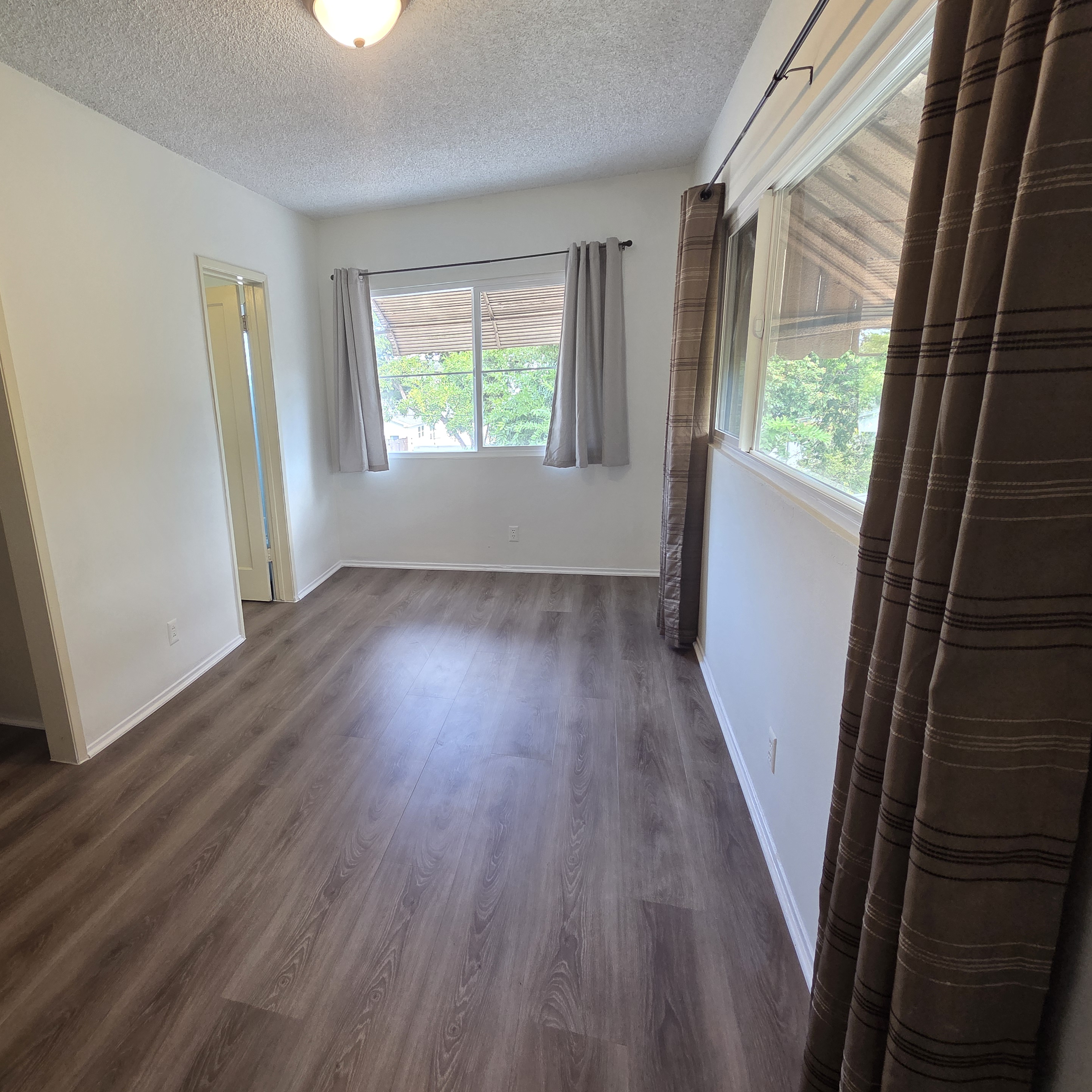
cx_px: 394
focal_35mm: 16
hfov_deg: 85.3
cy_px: 533
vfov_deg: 87.4
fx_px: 571
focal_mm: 2.2
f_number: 2.2
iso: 160
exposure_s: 1/60
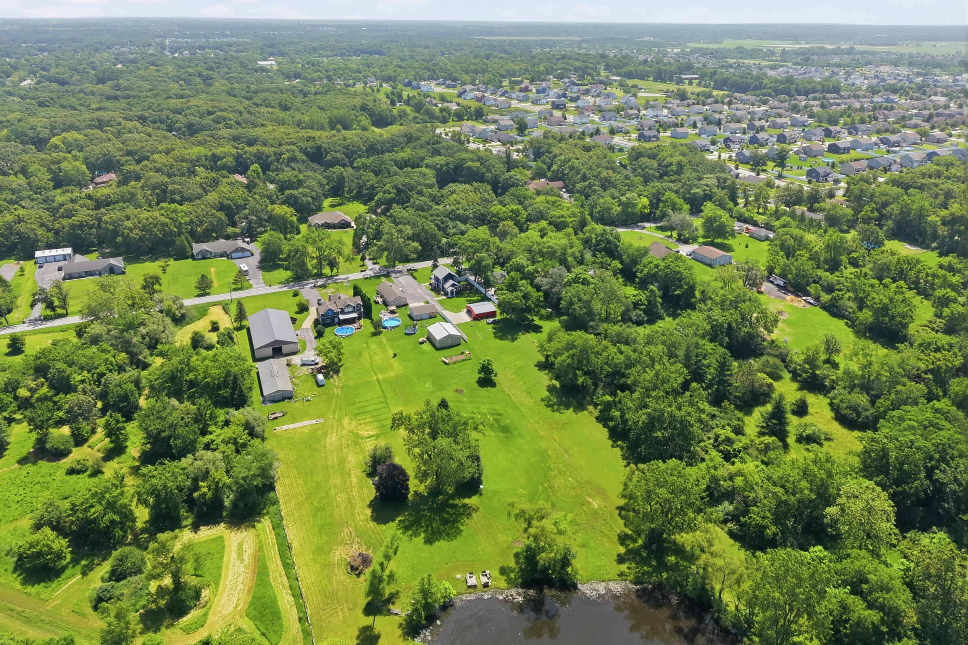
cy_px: 278
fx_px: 699
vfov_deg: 49.4
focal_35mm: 26
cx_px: 466
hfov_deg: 69.4
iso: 400
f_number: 1.8
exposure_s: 1/5000
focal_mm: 8.7
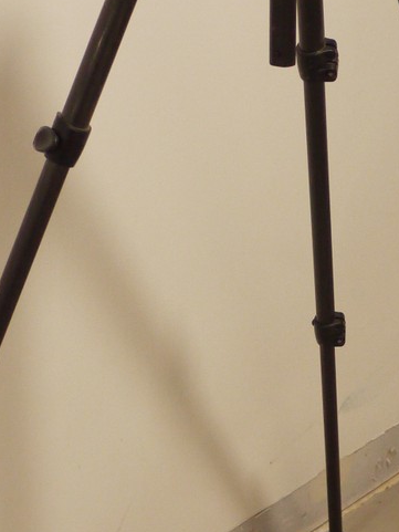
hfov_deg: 13.1
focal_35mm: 113
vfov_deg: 17.4
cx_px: 217
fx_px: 1736
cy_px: 331
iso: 800
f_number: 3.8
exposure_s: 1/60
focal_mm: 17
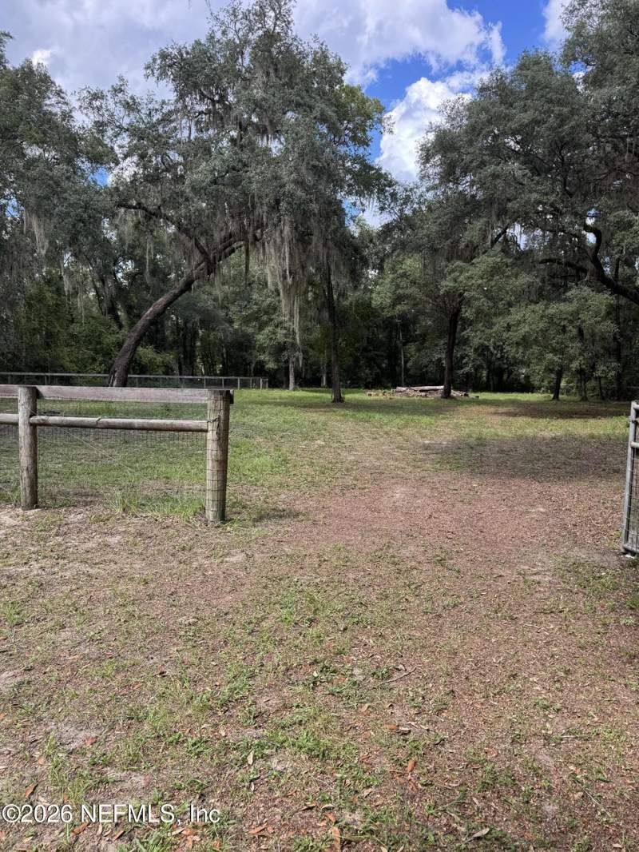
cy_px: 426
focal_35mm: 24
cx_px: 320
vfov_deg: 71.6
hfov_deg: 56.8
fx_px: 590
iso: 80
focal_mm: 6.76
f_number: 1.78
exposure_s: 1/912
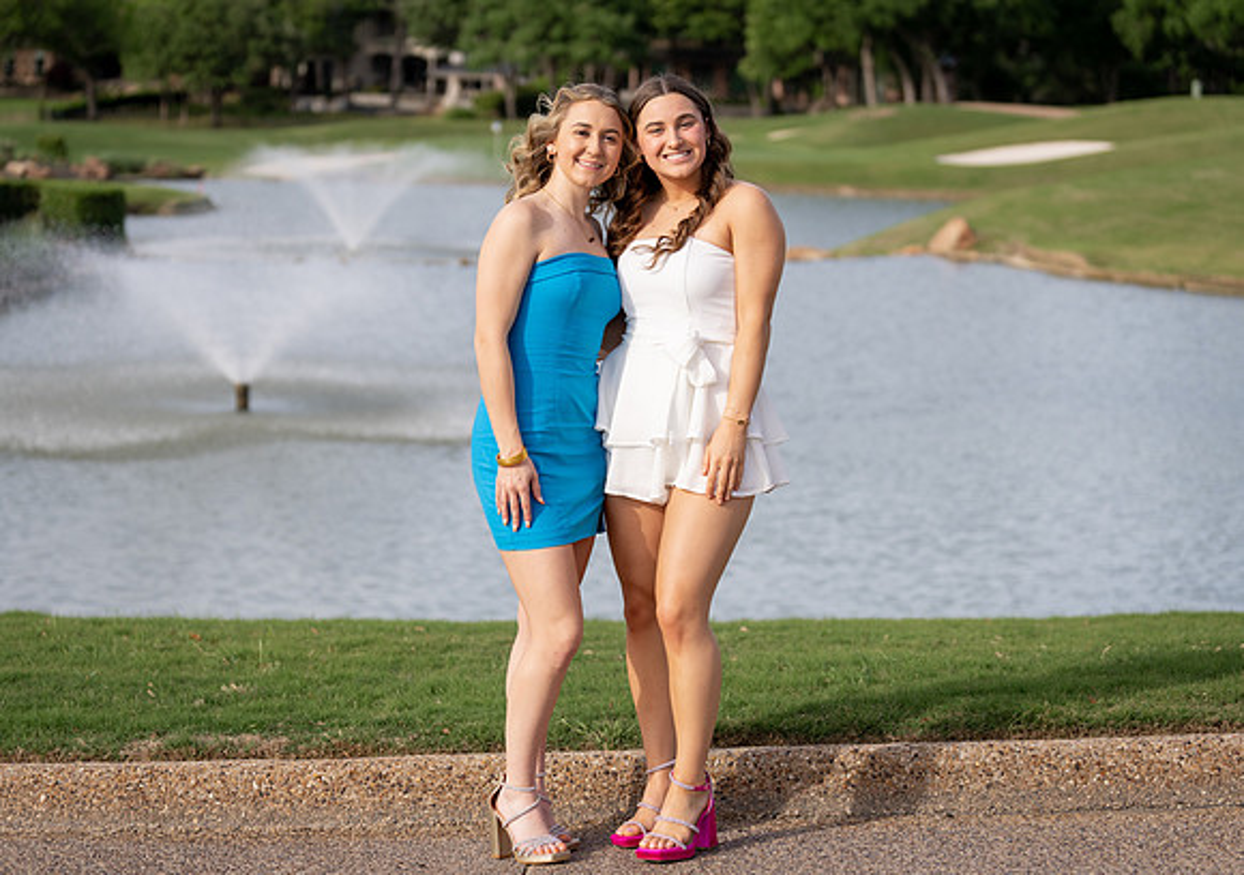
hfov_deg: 23.7
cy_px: 423
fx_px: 2961
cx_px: 599
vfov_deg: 16.8
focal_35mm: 84
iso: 100
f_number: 2.8
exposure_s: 1/1000
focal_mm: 70
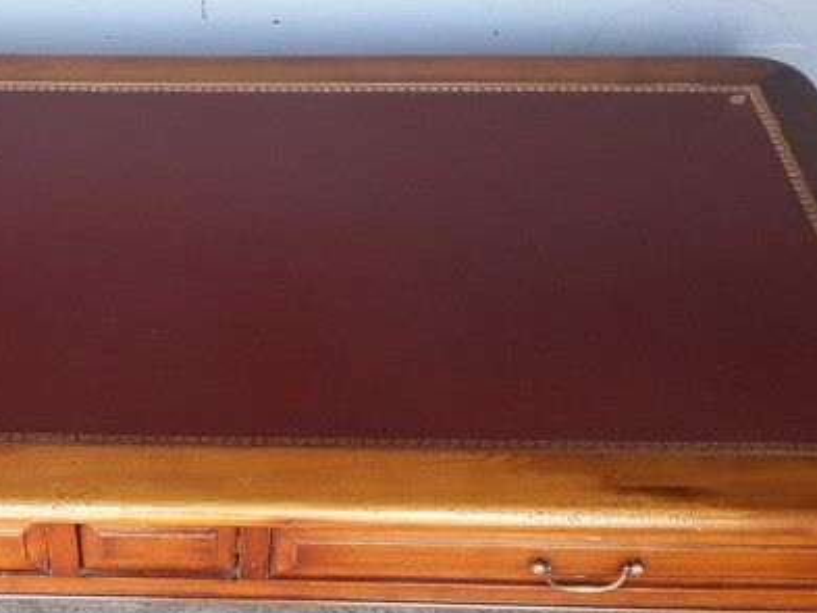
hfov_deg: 33.8
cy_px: 470
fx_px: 1298
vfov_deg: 26.2
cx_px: 152
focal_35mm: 55
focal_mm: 3.6
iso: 80
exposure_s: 1/50
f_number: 1.9
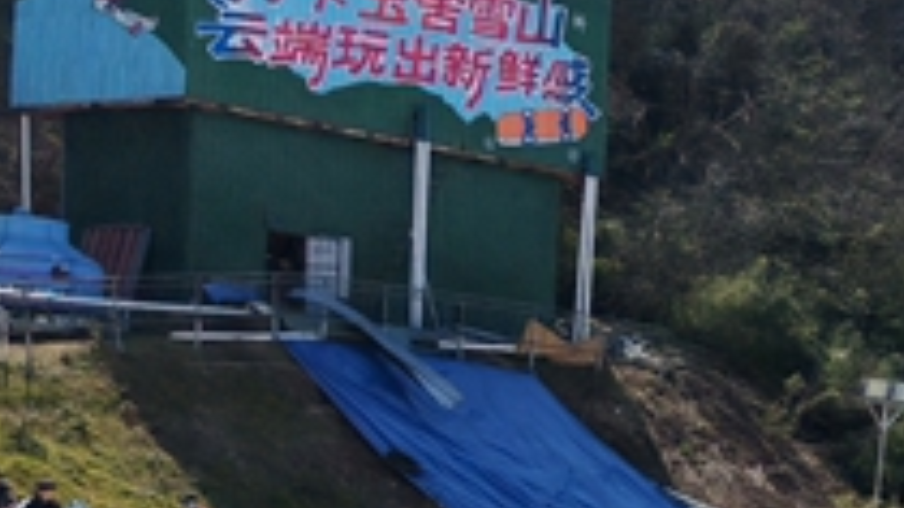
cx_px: 1524
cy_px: 611
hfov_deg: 16.6
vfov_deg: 10.6
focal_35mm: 112
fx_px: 2684
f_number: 1.95
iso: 50
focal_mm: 5.52
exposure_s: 1/4400
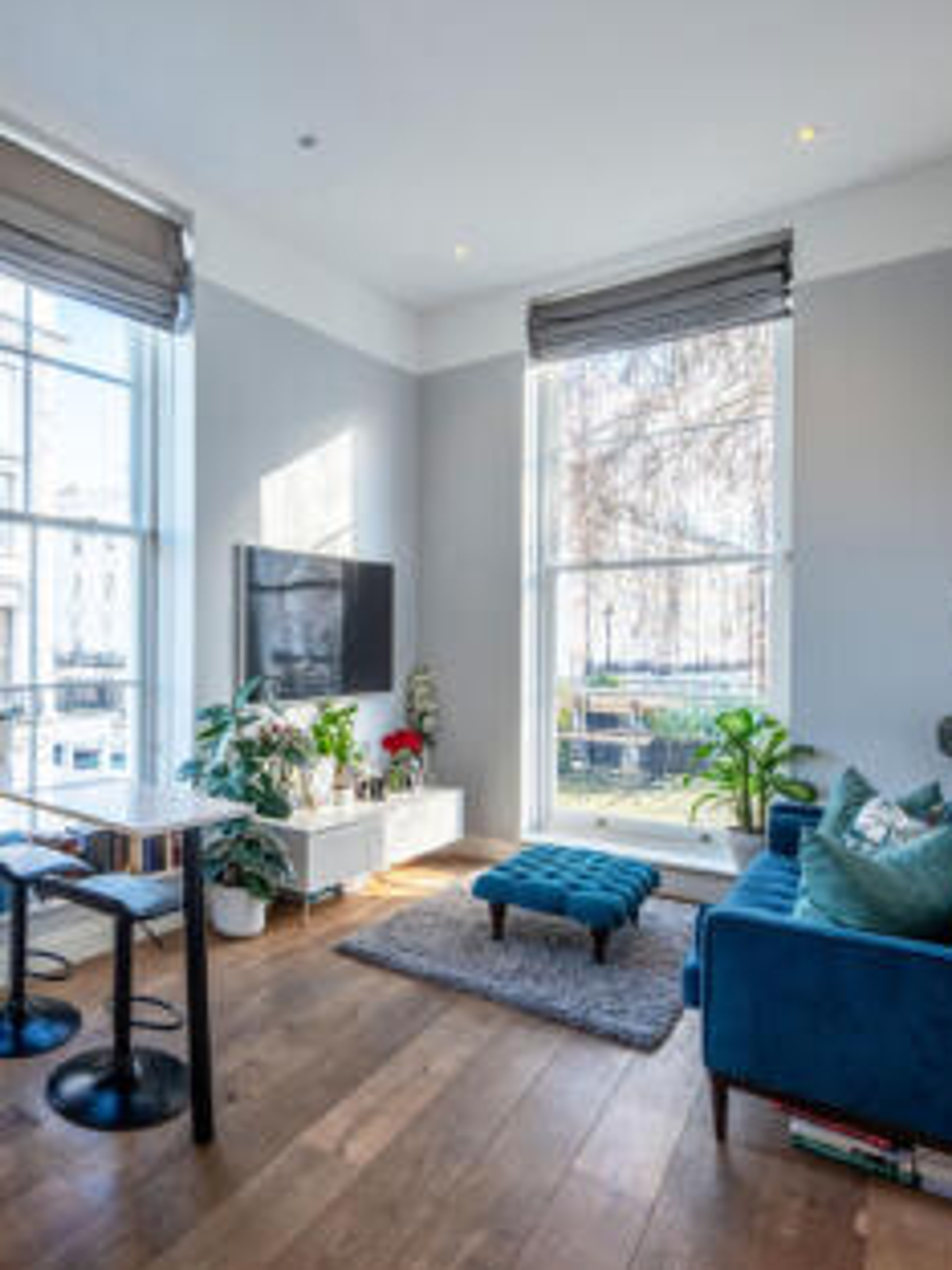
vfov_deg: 76.4
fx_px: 807
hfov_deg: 55.5
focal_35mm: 22
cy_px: 637
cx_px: 155
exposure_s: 1/800
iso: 400
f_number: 8
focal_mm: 15
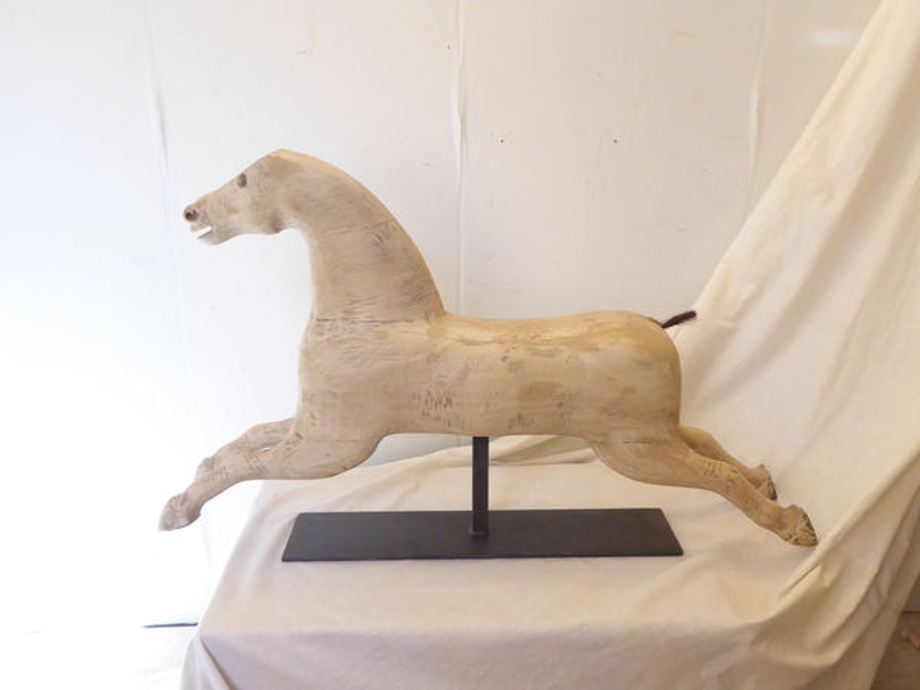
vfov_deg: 44.2
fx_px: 850
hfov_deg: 56.8
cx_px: 460
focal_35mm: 32
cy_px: 345
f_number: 3.5
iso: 400
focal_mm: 5.4
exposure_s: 1/40
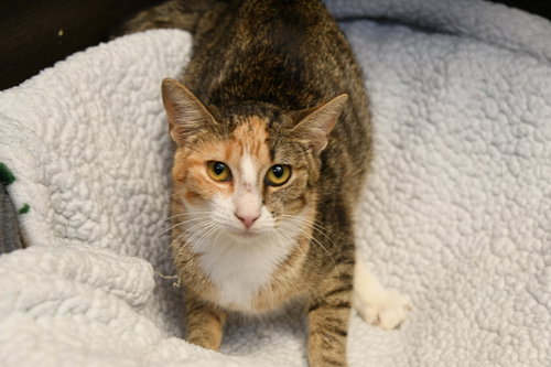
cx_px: 276
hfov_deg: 28.1
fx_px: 1102
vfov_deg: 18.9
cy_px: 184
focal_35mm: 72
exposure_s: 1/125
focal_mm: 48
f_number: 4.5
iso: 720
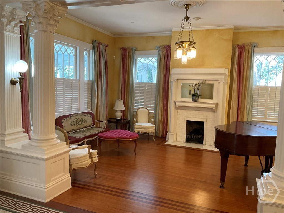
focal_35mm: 29
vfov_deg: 48.2
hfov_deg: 61.7
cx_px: 142
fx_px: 238
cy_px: 106
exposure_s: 1/60
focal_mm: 3
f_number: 1.8
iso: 125
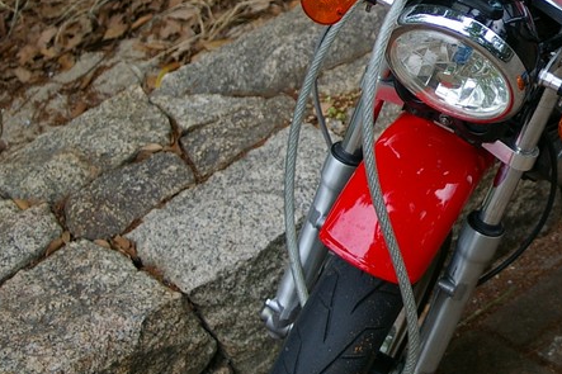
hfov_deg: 20.0
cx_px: 639
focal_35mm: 97
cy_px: 93
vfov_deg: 14.0
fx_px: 1514
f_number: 3.5
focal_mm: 28
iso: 400
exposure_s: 1/60
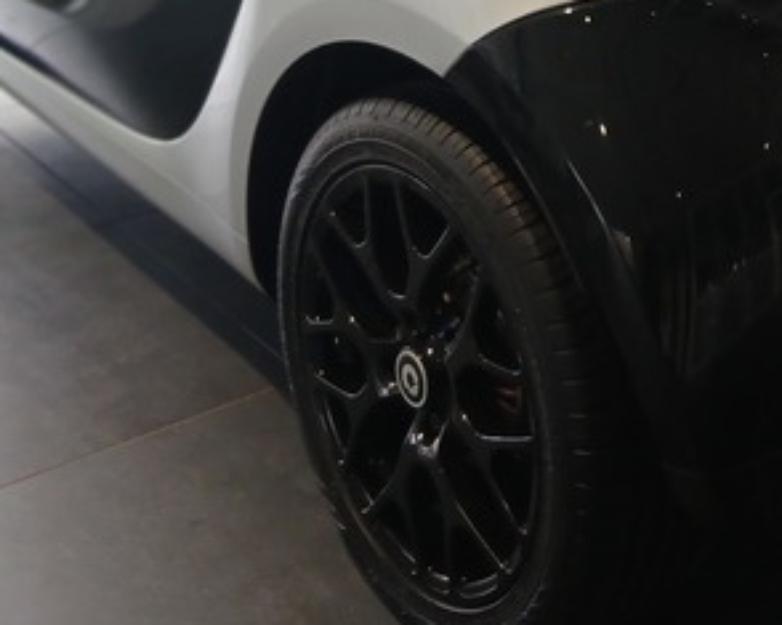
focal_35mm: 69
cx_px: 569
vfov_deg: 20.7
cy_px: -128
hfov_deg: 27.2
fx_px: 1596
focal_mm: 3.98
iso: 100
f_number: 1.8
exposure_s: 1/50
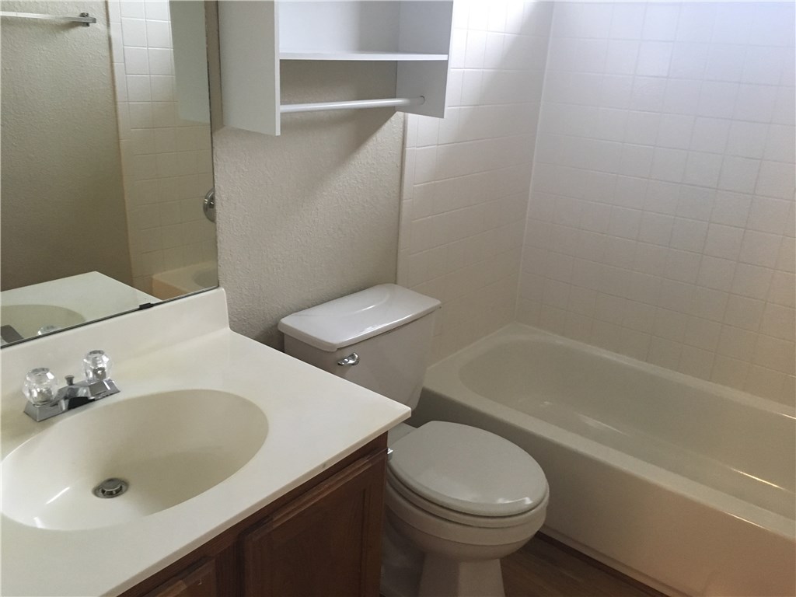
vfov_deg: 48.2
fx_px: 667
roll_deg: -4.4
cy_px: 298
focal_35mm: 29
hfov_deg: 61.7
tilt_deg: -20.3
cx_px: 398
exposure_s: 1/30
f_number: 2.2
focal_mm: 4.15
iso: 200
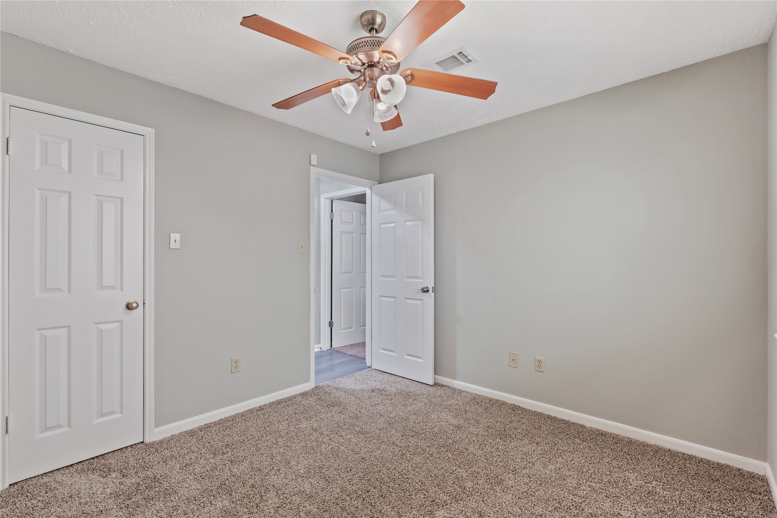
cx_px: 388
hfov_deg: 96.7
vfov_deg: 73.7
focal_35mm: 16
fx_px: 345
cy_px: 259
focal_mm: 16
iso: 100
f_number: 13
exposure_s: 5
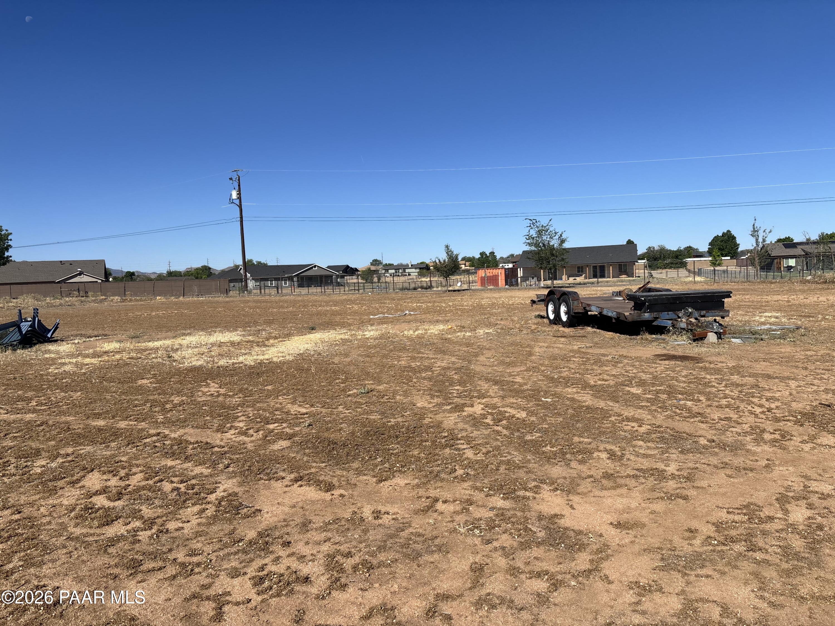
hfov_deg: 67.3
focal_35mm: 26
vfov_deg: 53.1
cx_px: 418
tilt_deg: -0.4
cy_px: 313
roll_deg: +2.3
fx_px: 627
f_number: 1.6
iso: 50
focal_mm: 5.96
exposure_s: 1/5076
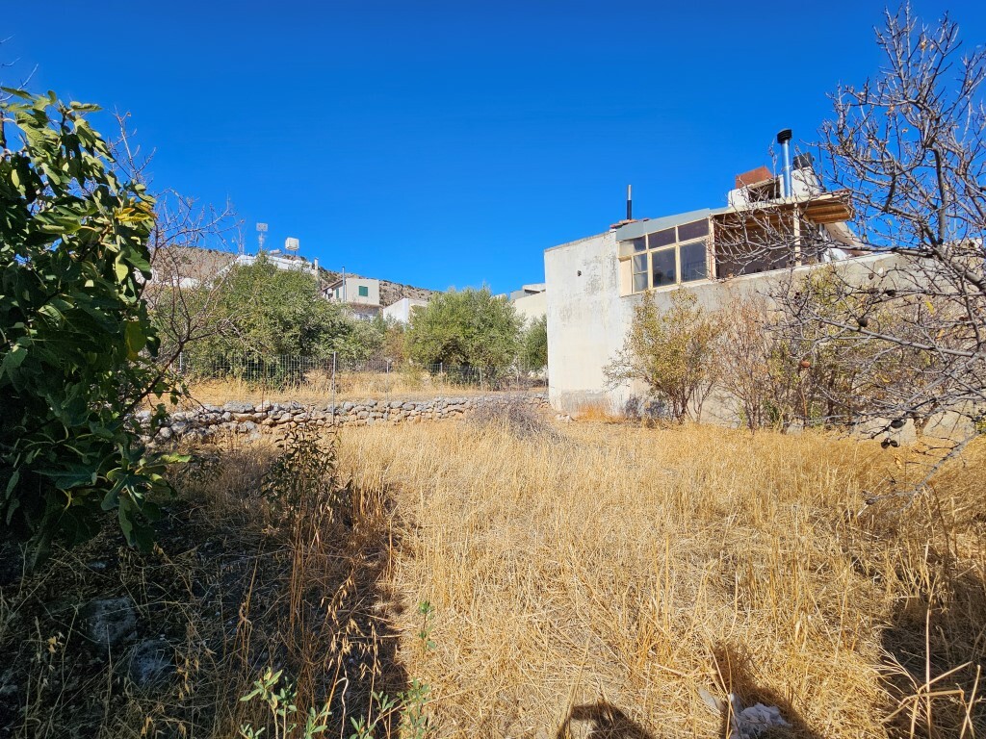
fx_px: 370
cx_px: 493
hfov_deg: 106.2
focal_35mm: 13
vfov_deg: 89.9
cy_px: 370
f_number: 2.2
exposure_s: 1/3143
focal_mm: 2.2
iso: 50
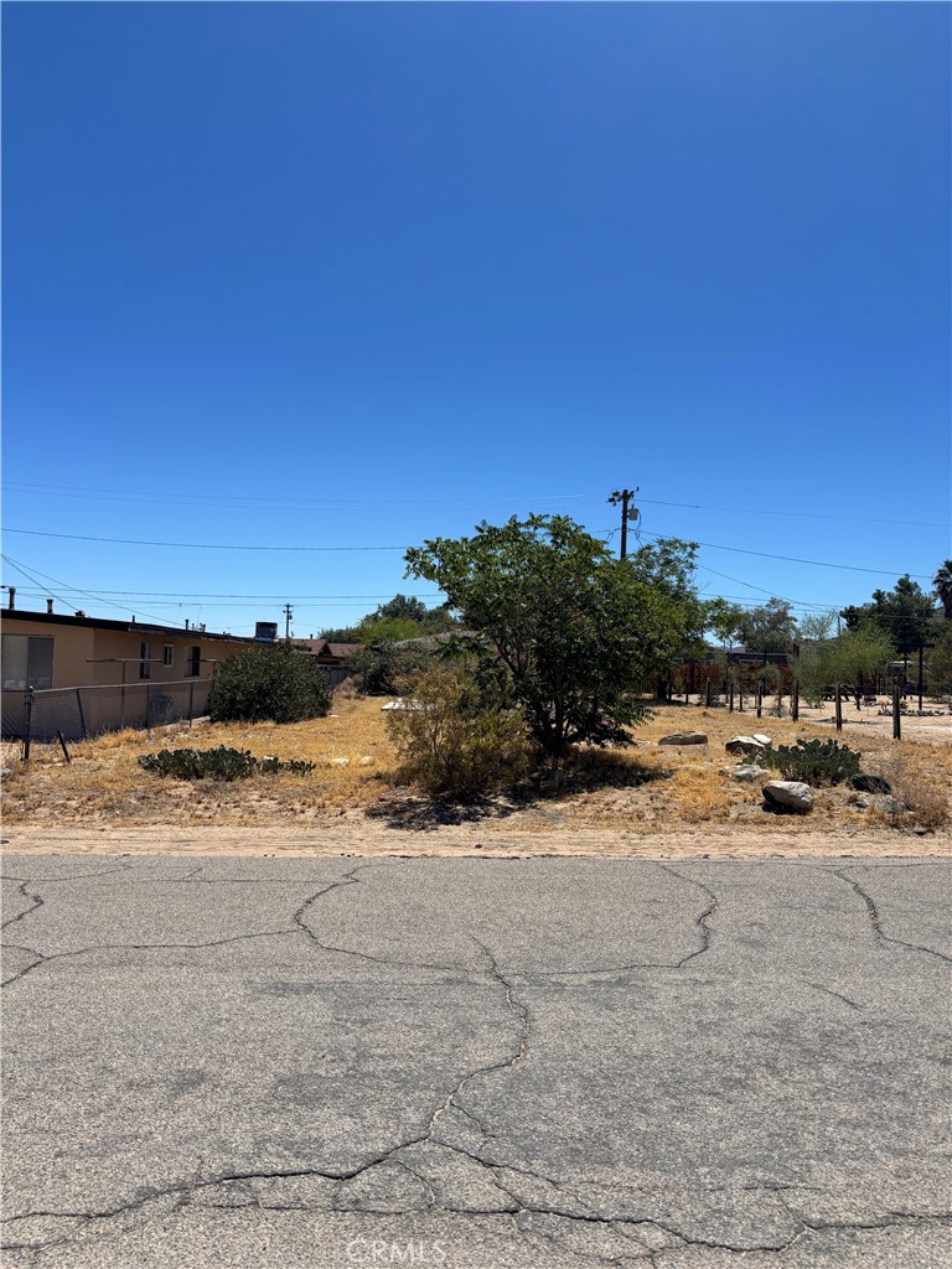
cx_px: 476
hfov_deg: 53.1
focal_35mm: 26
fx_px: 953
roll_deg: -3.1
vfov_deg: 67.3
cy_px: 634
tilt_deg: +2.0
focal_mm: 5.96
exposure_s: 1/5618
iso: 50
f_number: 1.6
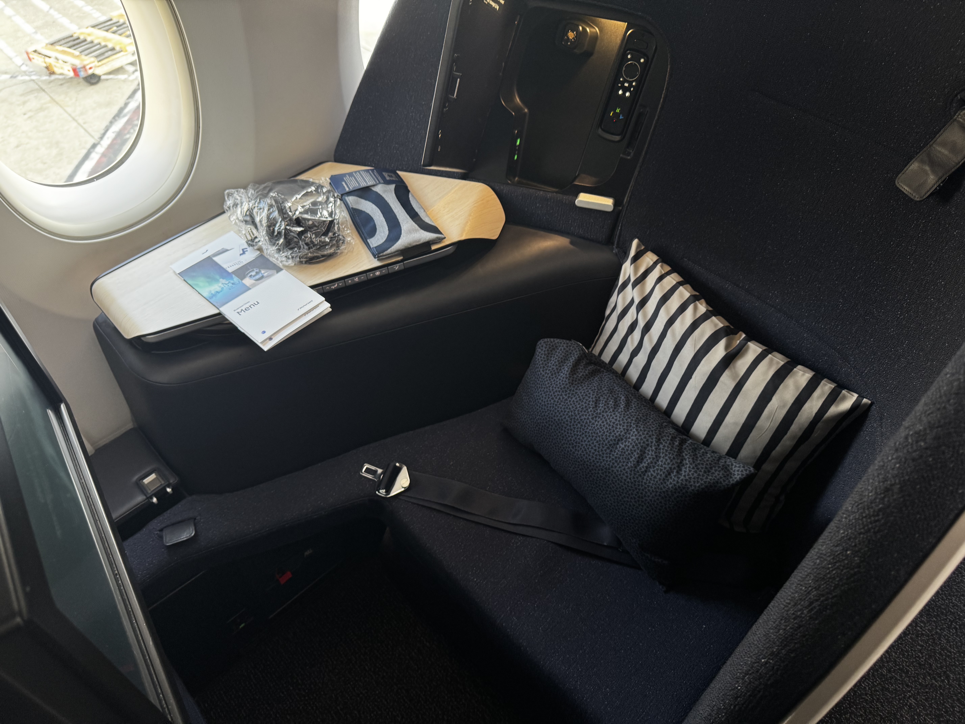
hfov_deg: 71.6
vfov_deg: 56.8
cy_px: 362
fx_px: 669
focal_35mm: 24
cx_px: 482
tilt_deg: -47.3
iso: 125
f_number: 1.78
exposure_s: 1/95
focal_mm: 6.76
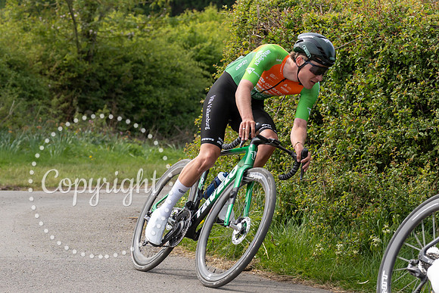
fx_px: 2246
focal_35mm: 184
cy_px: 87
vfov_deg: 7.5
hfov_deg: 11.1
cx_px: 340
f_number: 5
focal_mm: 88
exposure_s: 1/1000
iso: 250
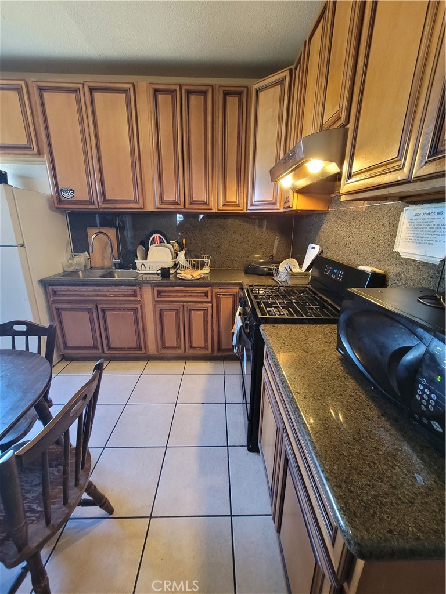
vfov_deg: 106.2
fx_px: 223
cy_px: 297
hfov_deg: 89.9
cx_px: 223
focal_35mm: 13
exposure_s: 1/30
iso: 640
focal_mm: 2.2
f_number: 2.2
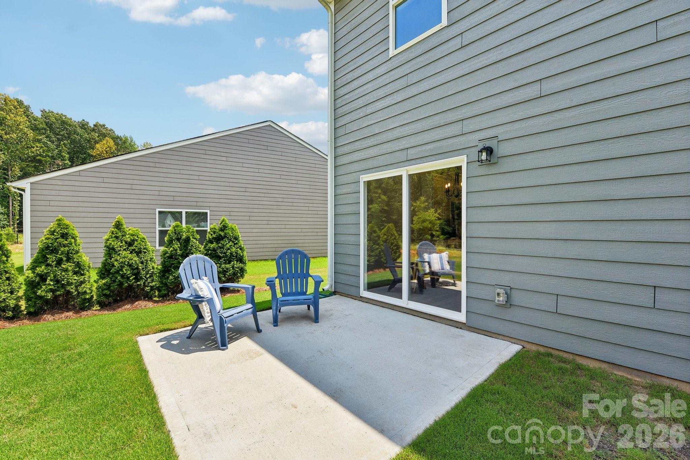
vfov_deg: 77.3
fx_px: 287
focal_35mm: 15
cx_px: 345
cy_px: 230
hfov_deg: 100.4
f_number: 11
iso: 200
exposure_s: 1/320
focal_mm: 15
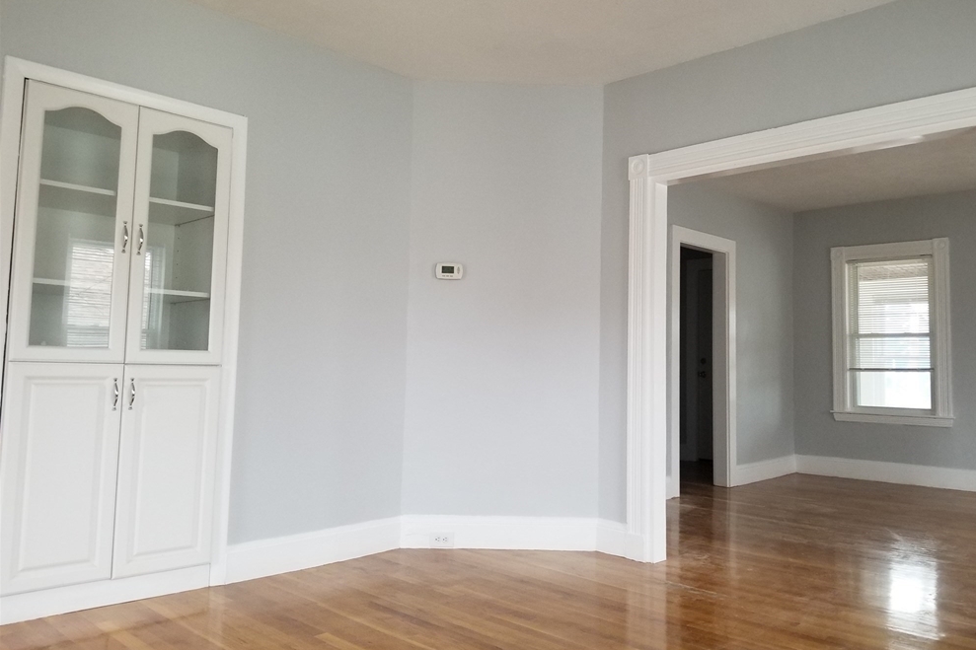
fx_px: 759
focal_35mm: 28
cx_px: 504
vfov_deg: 46.4
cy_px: 302
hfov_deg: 65.5
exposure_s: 1/60
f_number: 1.7
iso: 160
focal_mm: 4.3
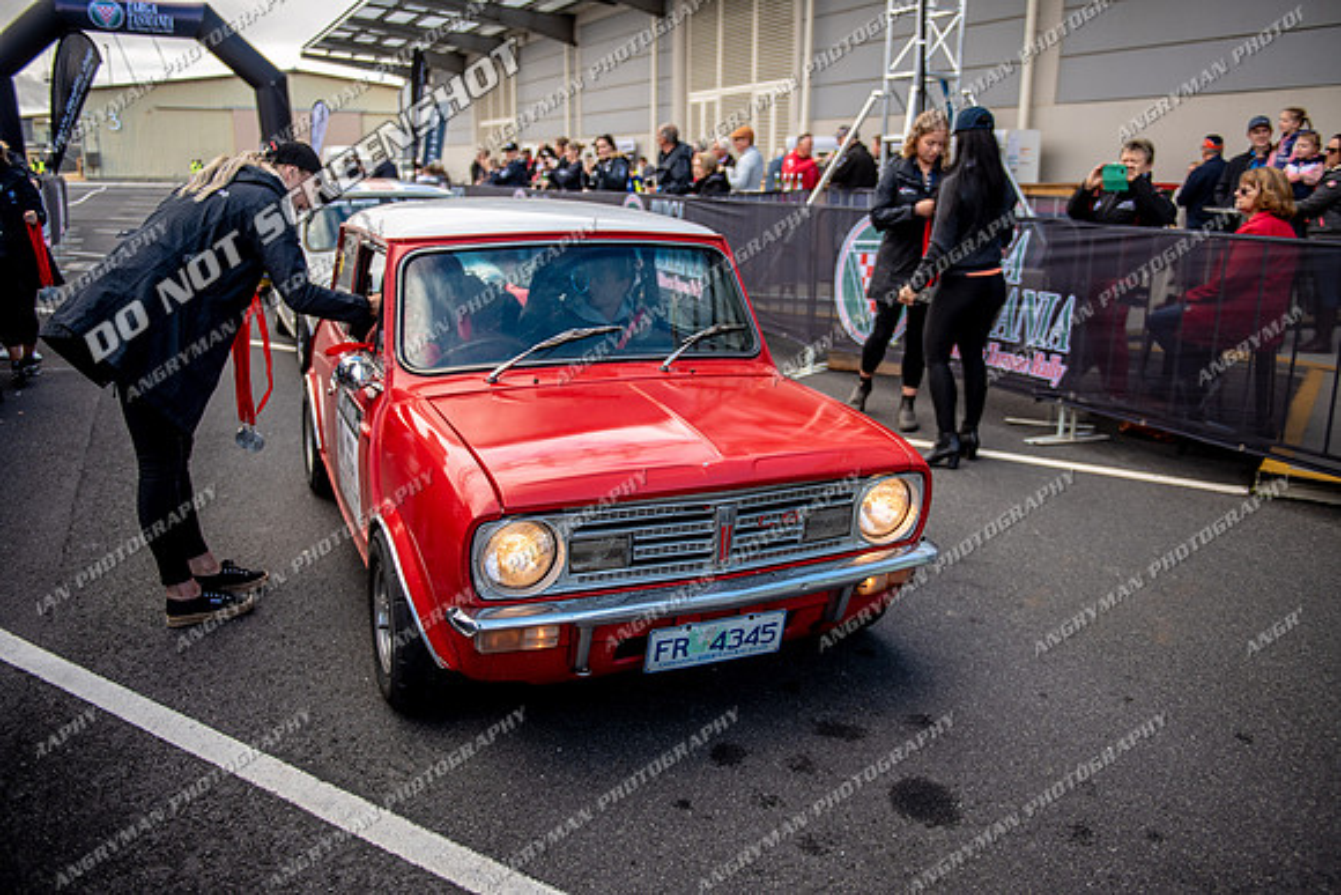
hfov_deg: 60.3
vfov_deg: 42.3
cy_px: 448
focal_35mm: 31
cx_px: 670
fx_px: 1155
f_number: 2.8
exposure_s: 1/500
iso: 110
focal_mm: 31
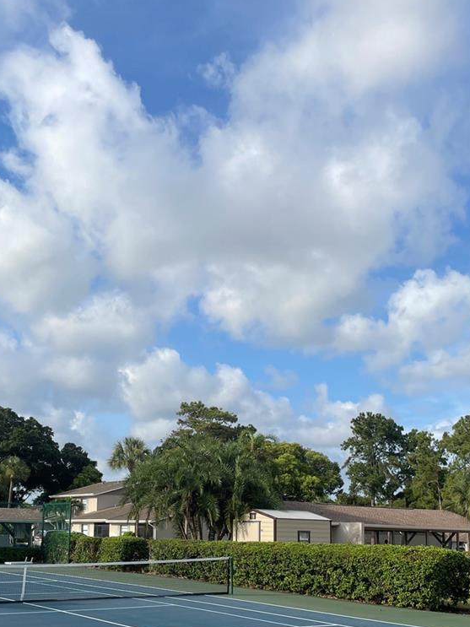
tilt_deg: +7.4
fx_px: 761
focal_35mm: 42
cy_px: 457
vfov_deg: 43.6
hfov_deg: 34.1
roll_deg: -2.1
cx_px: 167
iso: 32
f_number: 1.6
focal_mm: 4.2
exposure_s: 1/3610
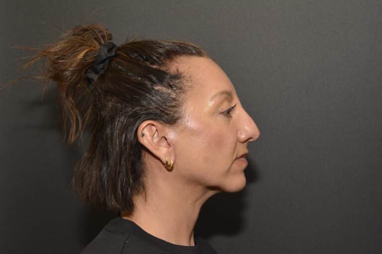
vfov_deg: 22.6
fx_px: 637
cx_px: 191
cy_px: 127
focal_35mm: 60
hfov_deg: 33.4
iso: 200
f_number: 8
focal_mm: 40
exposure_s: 1/125
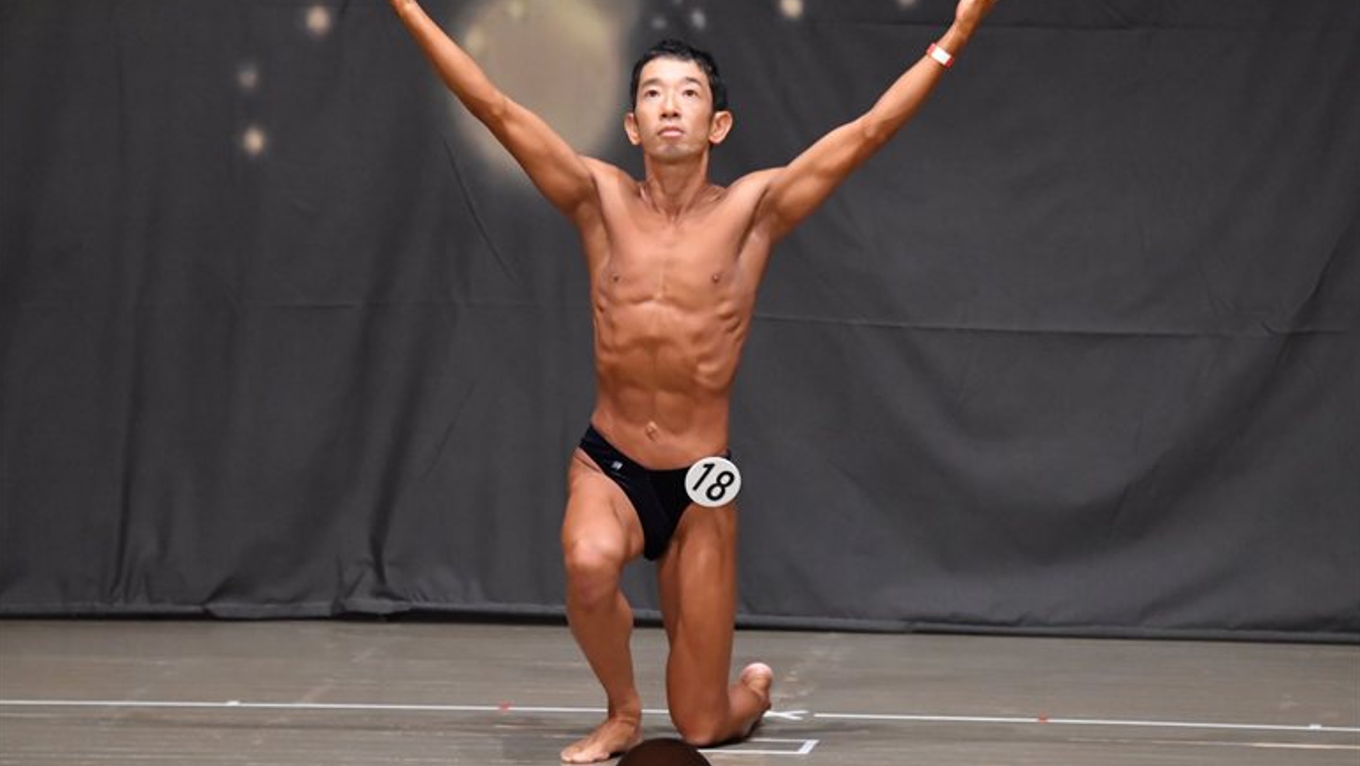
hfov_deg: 7.6
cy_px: 360
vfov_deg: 4.3
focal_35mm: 284
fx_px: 10243
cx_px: 678
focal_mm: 180
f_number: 5.6
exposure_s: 1/400
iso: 6400
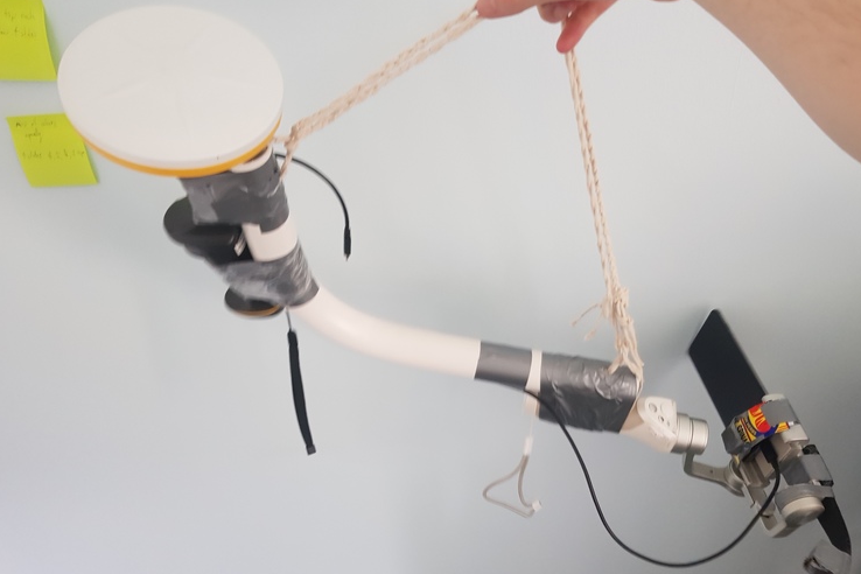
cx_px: 434
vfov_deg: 46.3
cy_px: 320
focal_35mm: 28
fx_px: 670
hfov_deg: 65.5
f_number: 1.7
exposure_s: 1/12
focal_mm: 4.2
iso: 200
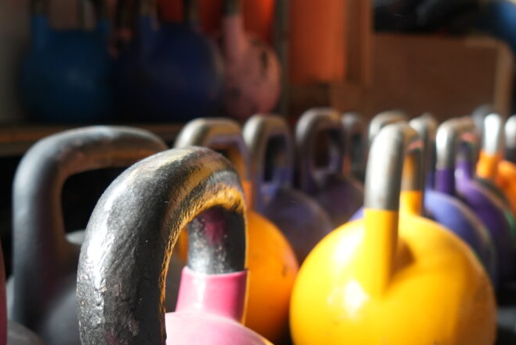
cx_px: 244
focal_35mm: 56
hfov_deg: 35.6
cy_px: 246
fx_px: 803
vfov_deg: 24.0
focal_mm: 24
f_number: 4
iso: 500
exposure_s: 1/30
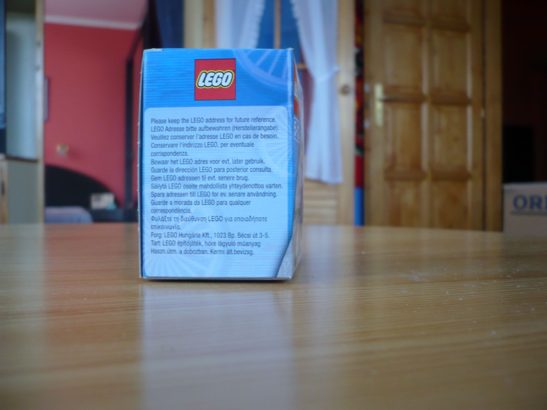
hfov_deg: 52.6
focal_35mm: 35
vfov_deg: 40.7
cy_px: 205
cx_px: 274
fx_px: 553
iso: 100
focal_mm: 5.8
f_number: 2.8
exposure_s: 1/30
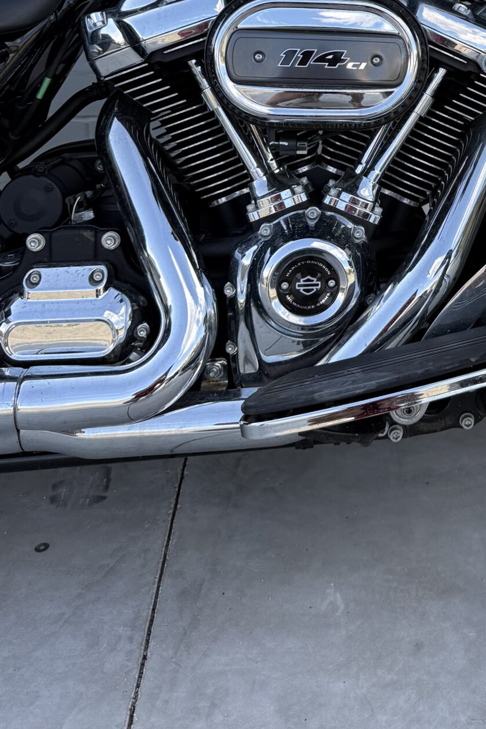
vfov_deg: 35.8
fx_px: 1033
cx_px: 539
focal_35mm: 51
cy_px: 35
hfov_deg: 24.6
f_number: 1.78
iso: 80
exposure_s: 1/660
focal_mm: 6.76
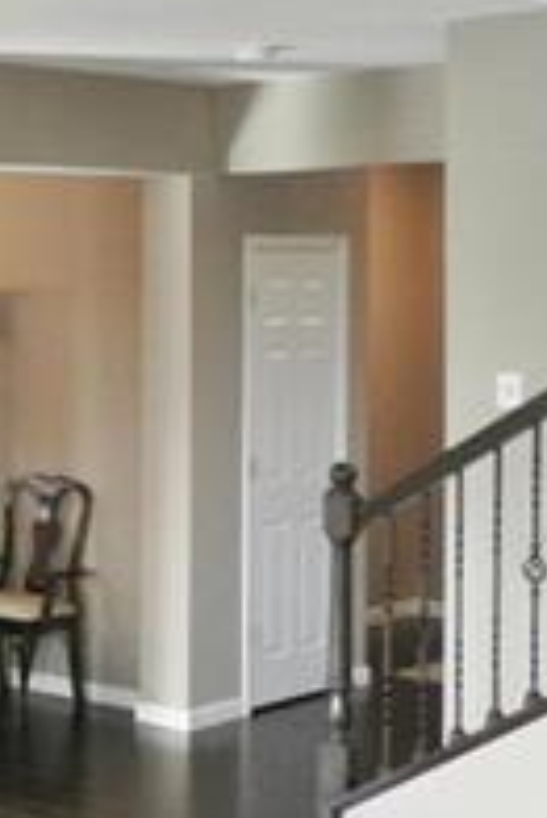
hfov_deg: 13.7
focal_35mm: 78
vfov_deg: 26.0
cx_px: -672
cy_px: 363
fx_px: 1774
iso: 180
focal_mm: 4
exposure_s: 1/30
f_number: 3.4
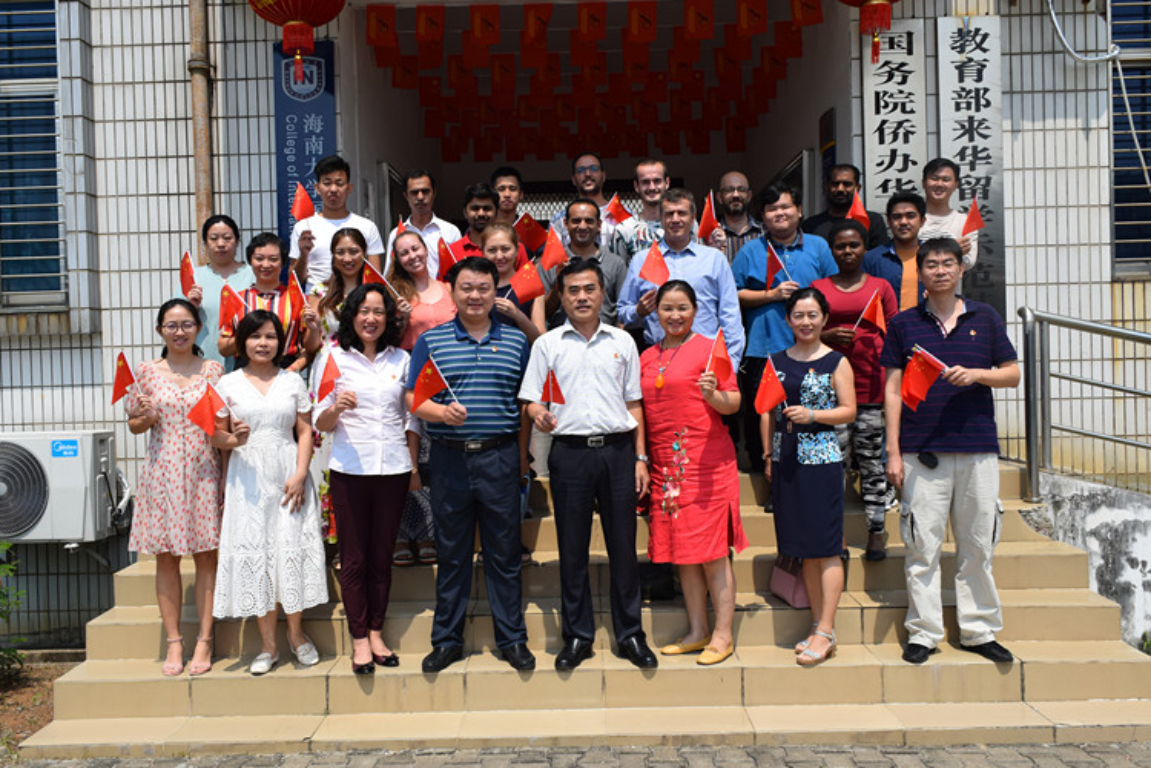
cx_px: 563
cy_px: 371
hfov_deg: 58.7
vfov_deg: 41.1
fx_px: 1023
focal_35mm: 32
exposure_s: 1/400
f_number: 10
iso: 200
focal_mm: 20
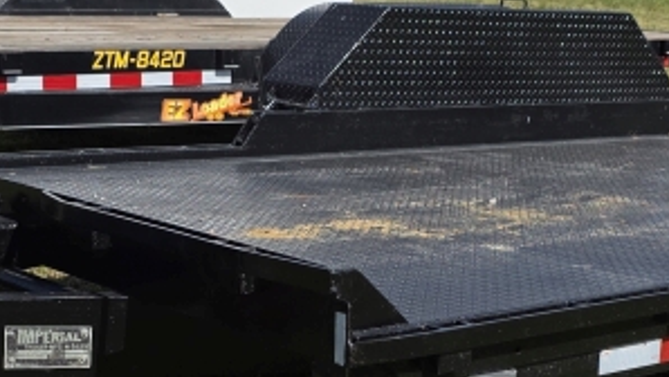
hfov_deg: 24.7
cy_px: 395
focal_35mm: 86
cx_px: 350
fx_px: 1526
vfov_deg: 13.8
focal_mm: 6.3
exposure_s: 1/7944
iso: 64
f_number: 1.7
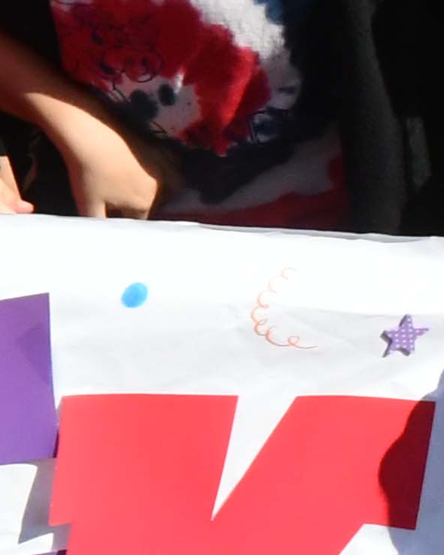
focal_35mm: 262
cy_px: 326
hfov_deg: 5.3
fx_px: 4305
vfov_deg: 7.4
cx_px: -1175
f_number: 18
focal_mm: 25
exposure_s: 1/1250
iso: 1600
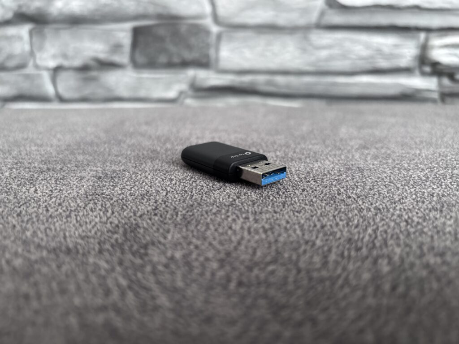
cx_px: 230
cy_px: 172
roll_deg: +1.1
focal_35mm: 26
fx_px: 345
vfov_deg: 53.1
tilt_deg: -17.0
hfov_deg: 67.3
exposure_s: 1/45
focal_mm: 5.96
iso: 500
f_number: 1.6
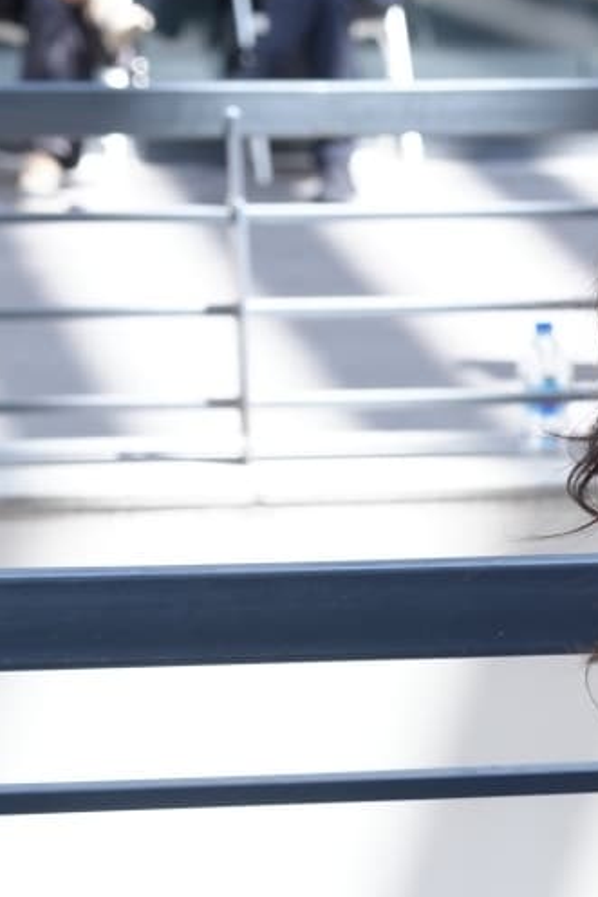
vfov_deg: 8.4
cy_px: 1166
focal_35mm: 240
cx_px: 896
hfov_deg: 5.7
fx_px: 5995
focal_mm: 66.4
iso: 250
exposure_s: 1/125
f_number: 5.6
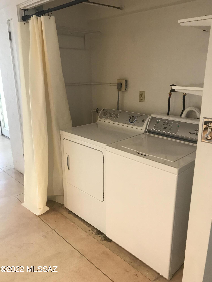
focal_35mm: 28
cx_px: 106
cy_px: 141
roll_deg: +0.3
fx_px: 229
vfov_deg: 63.4
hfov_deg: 49.7
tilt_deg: -16.9
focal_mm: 3.99
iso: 40
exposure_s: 1/15
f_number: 1.8
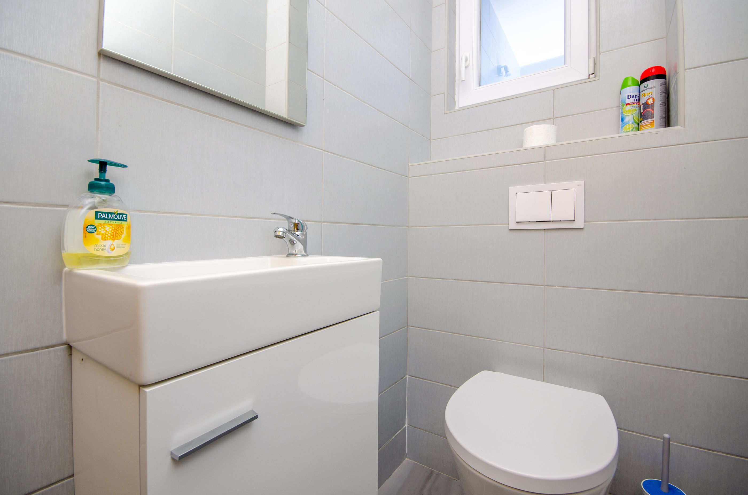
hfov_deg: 100.5
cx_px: 374
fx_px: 311
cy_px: 248
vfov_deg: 77.1
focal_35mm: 15
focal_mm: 10
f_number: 9
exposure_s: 1/200
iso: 200
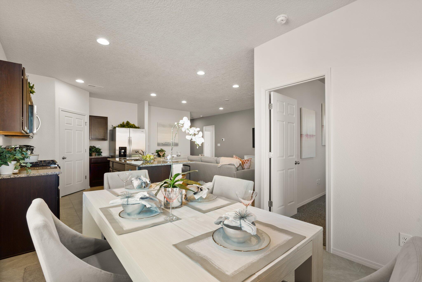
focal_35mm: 16
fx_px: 188
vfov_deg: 73.7
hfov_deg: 96.7
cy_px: 141
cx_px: 211
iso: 250
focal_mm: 16
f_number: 9
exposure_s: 1/2.5
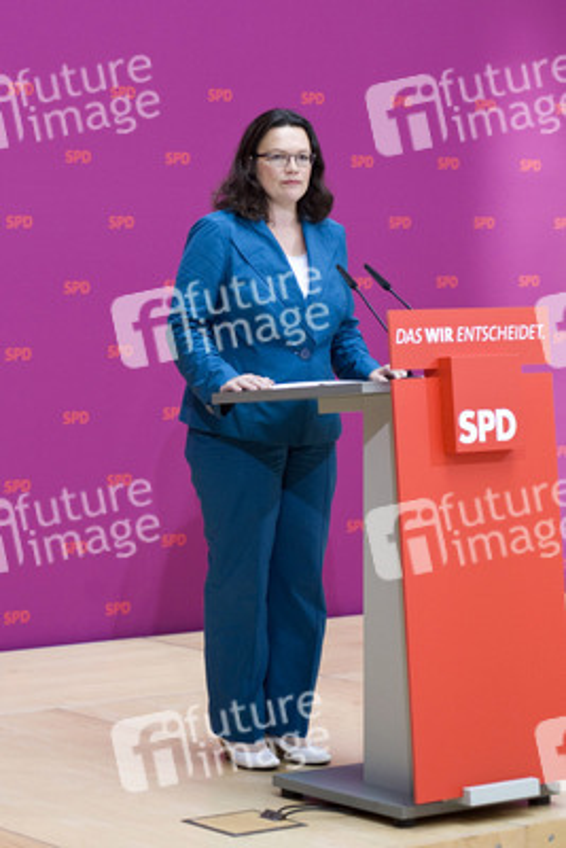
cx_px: 283
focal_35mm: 80
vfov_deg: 25.4
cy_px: 424
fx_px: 1885
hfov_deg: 17.1
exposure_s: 1/800
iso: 1600
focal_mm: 80
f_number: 4.5
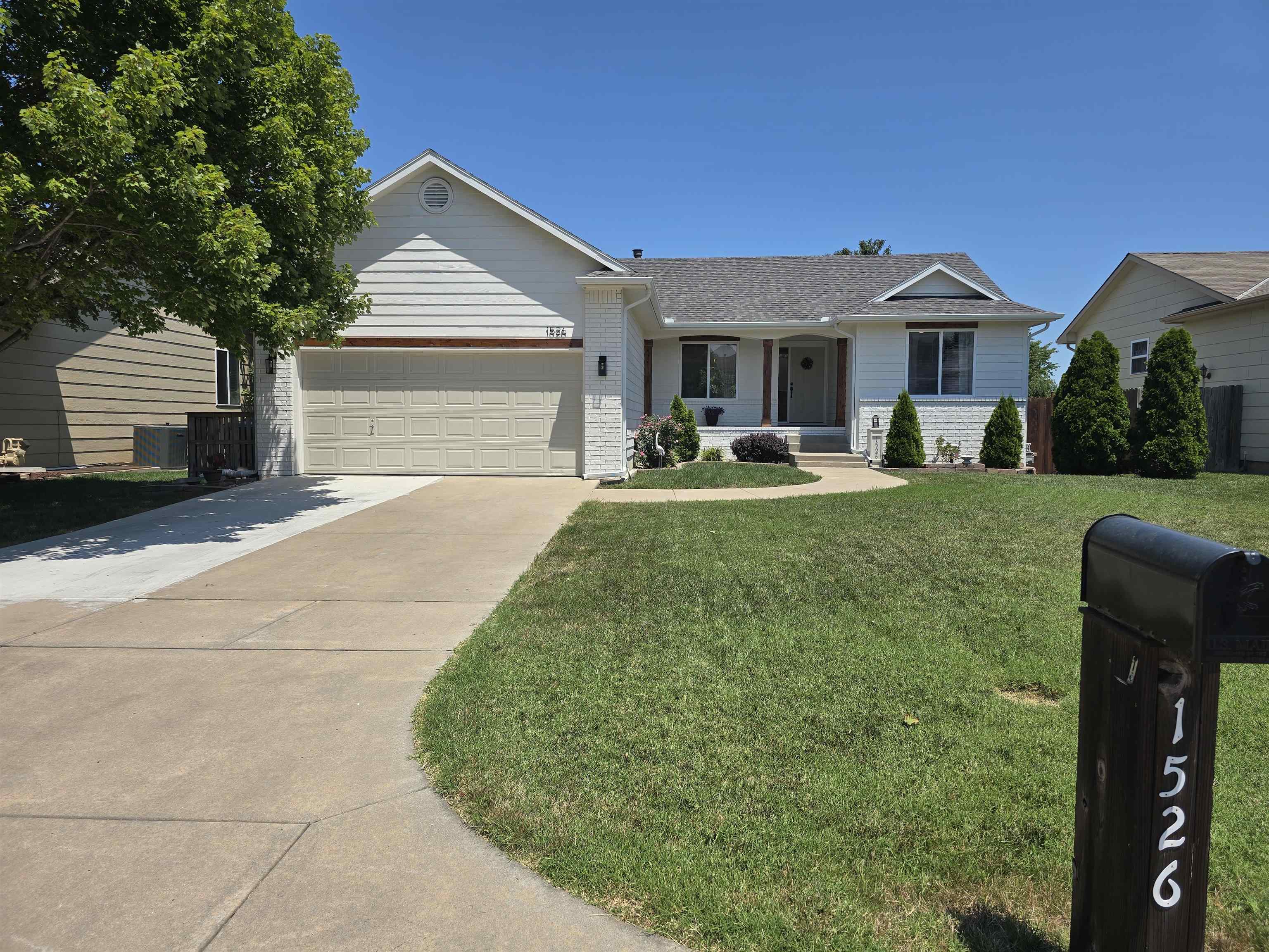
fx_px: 843
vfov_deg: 58.9
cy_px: 476
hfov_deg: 73.9
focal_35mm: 23
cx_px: 634
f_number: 1.7
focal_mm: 6.3
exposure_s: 1/994
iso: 12
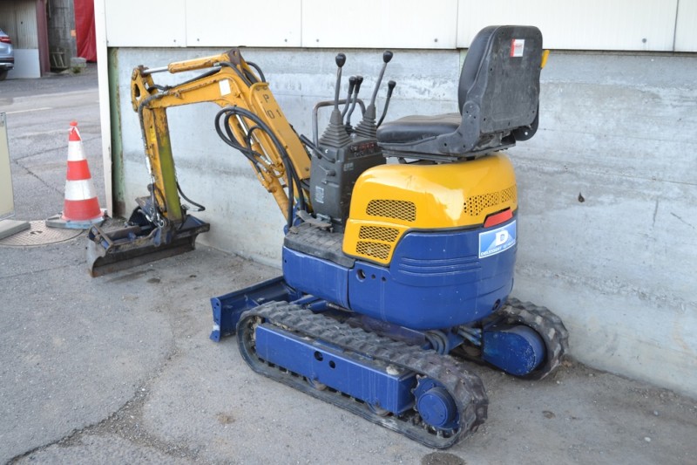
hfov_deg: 53.1
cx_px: 348
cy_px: 232
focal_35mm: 36
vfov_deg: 36.9
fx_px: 697
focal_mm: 24
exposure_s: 1/100
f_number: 5
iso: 400
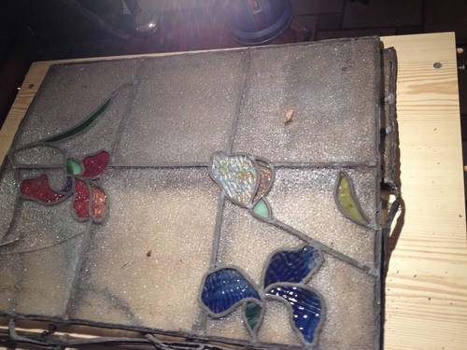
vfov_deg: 40.7
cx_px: 234
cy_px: 175
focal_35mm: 35
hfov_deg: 52.6
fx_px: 472
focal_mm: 4.28
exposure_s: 1/20
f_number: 2.4
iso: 125
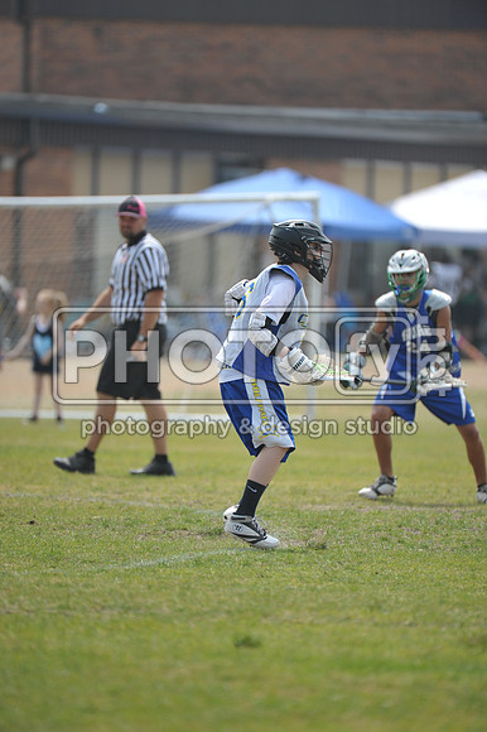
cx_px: 244
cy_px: 366
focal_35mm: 400
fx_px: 8126
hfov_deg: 3.4
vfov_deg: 5.2
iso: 640
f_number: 4
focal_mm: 400
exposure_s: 1/2500
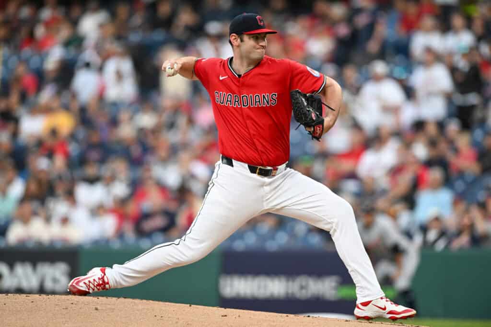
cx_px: 246
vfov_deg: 3.4
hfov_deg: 5.2
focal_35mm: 400
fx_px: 5456
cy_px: 164
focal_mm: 400
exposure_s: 1/4000
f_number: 4
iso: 3200
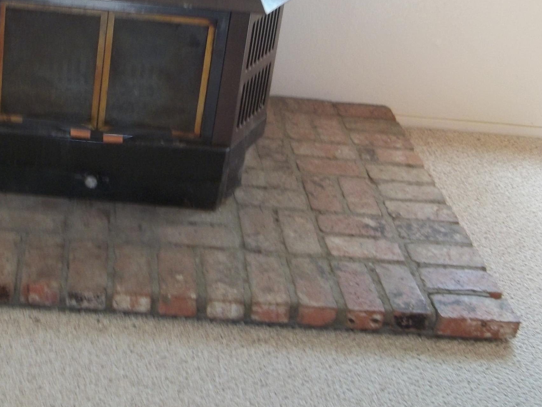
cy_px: 56
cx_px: 116
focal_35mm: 58
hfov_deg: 32.4
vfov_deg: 24.6
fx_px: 908
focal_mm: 5.9
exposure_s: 1/30
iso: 160
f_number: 3.3
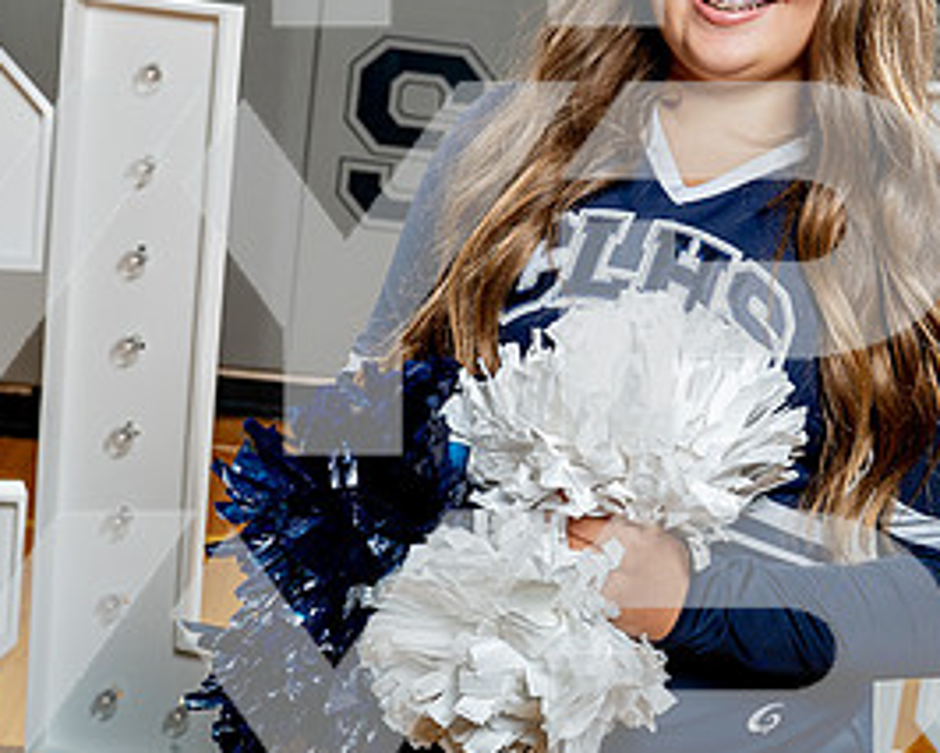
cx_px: 529
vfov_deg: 22.4
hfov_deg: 27.9
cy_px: 262
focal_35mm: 68
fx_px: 1892
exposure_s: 1/250
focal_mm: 30
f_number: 5.6
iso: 250
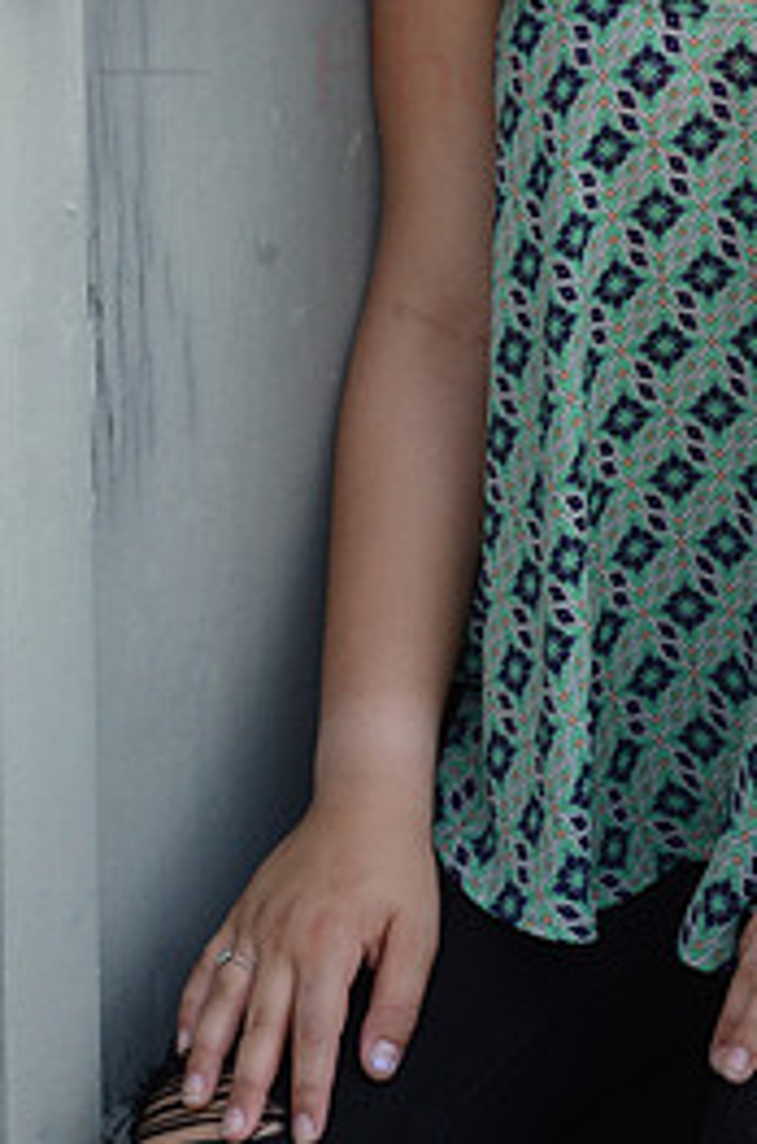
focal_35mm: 159
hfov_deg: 8.6
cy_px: -65
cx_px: 687
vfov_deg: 12.7
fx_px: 5041
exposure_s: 1/160
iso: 640
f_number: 11
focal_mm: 48
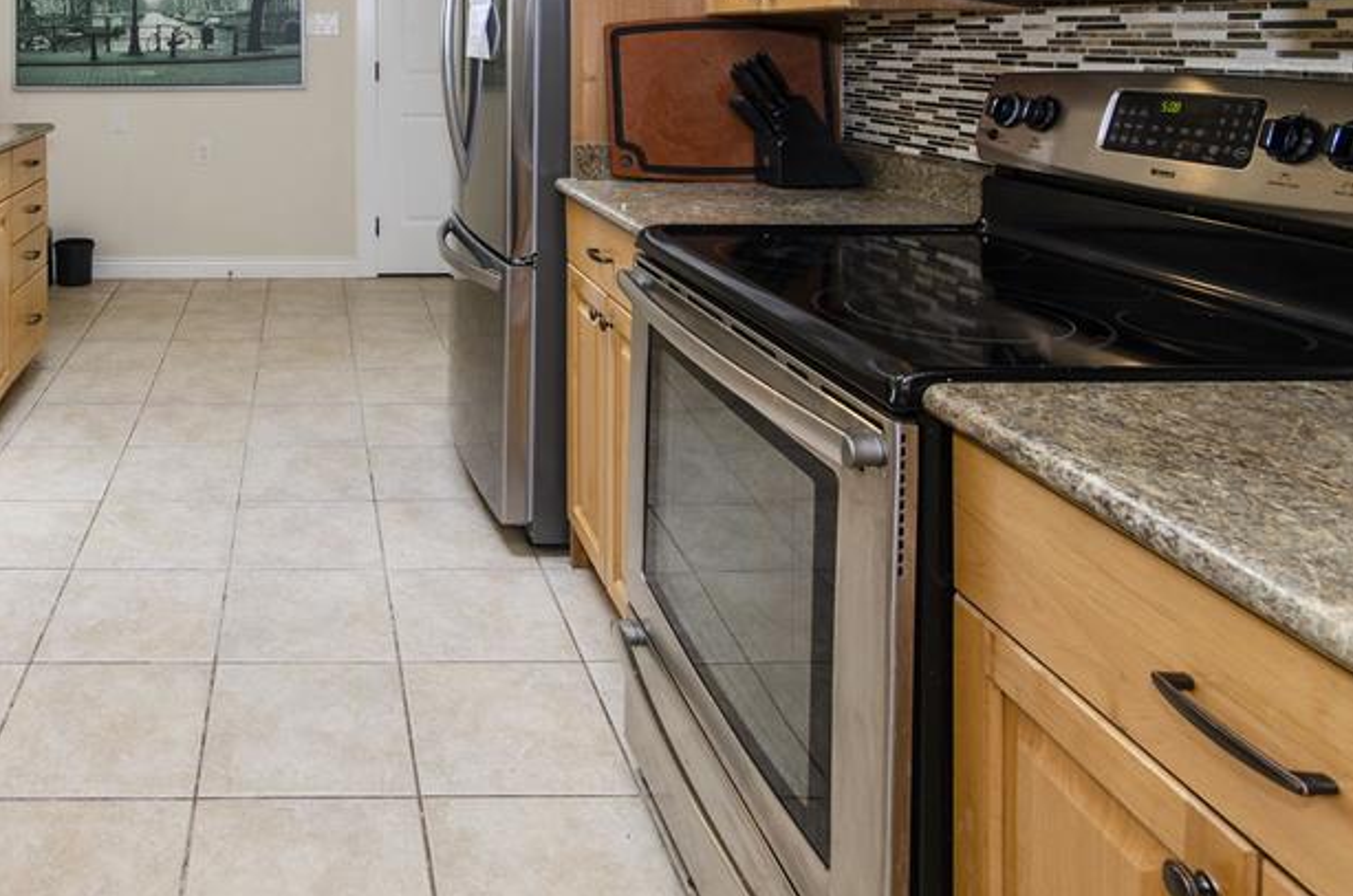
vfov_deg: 48.0
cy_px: 167
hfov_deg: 66.4
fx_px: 938
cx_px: 313
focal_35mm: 25
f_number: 8
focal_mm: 10
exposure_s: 1/8
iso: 100
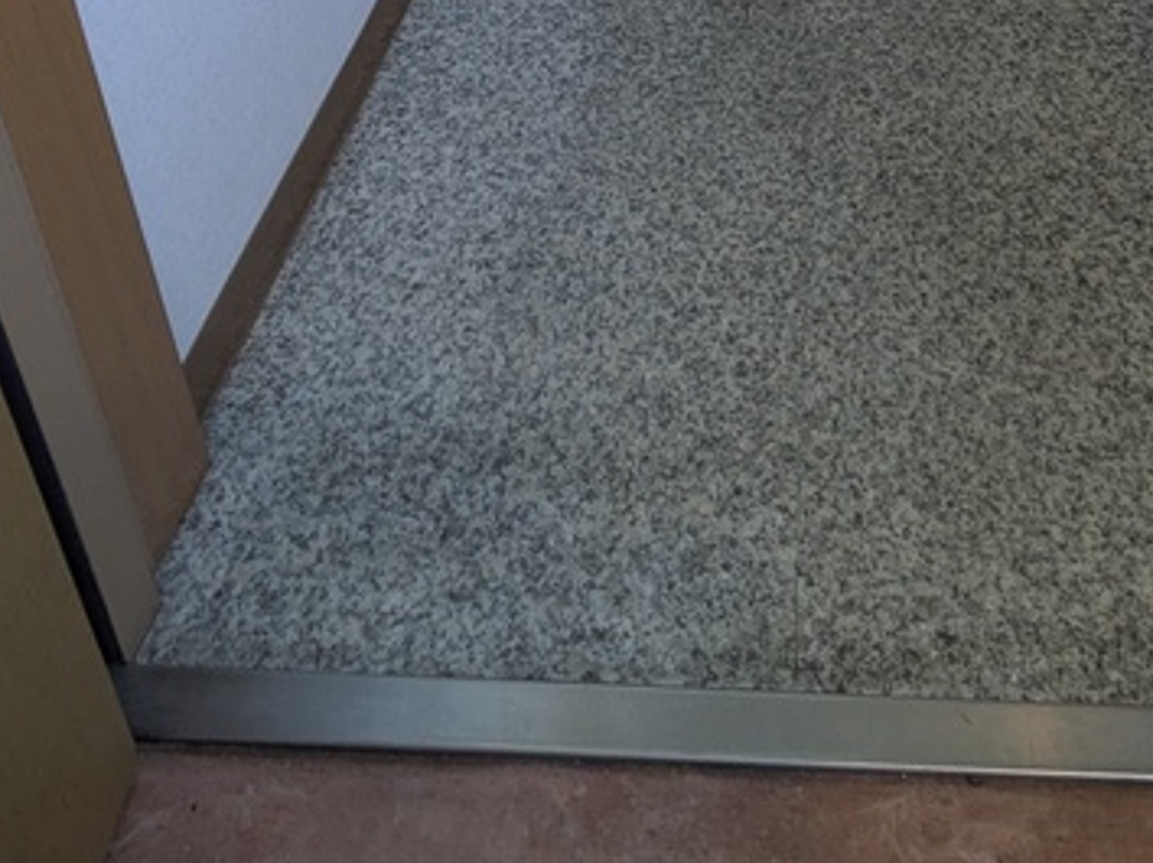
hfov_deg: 48.0
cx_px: 795
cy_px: -283
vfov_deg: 29.6
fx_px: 1265
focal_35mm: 38
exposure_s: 1/40
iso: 73
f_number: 2.2
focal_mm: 1.83
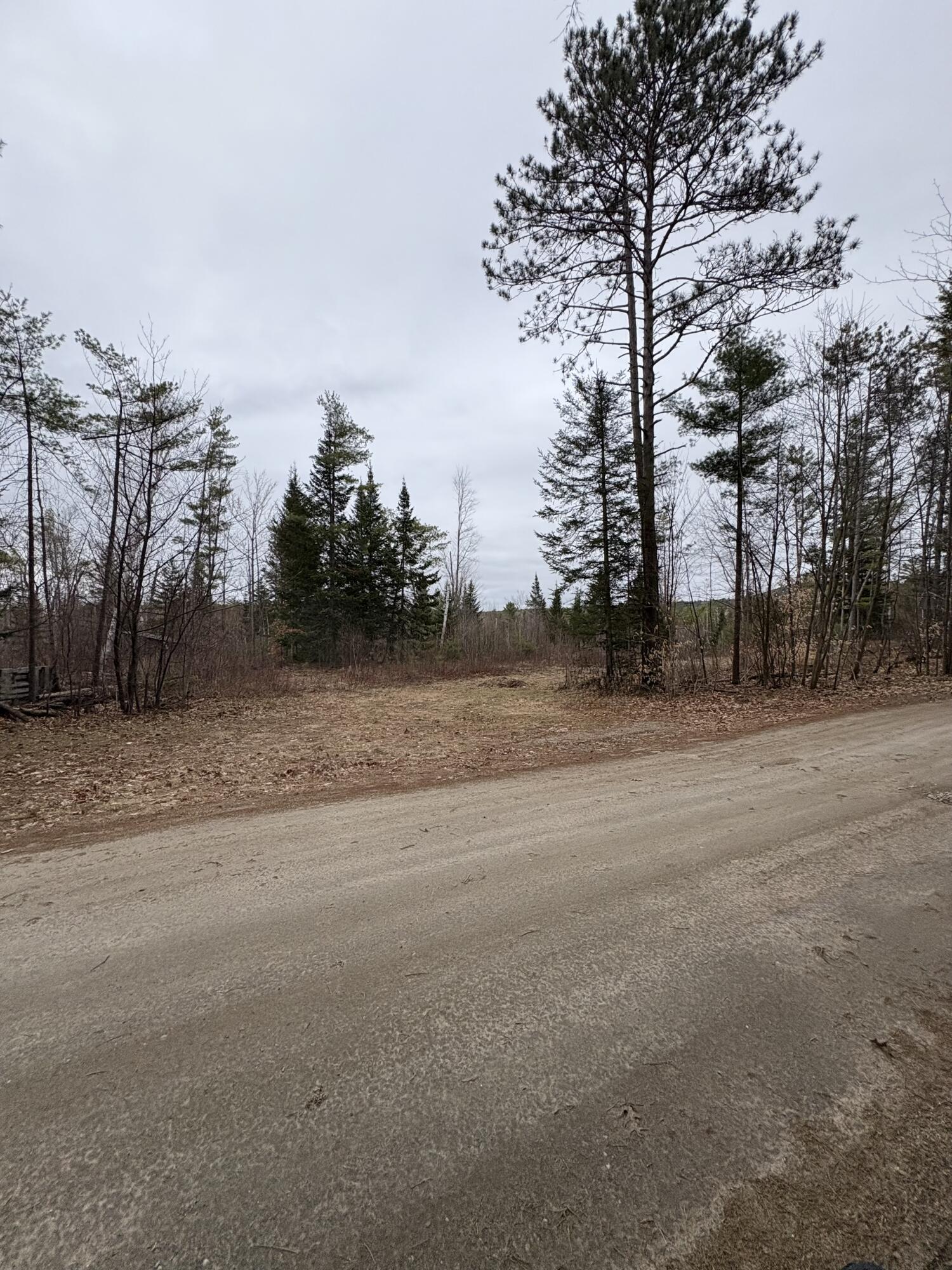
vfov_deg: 102.1
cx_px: 476
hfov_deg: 85.7
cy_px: 635
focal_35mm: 14
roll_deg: +0.9
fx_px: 513
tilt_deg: -0.3
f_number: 2.2
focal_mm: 2.22
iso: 160
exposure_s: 1/99
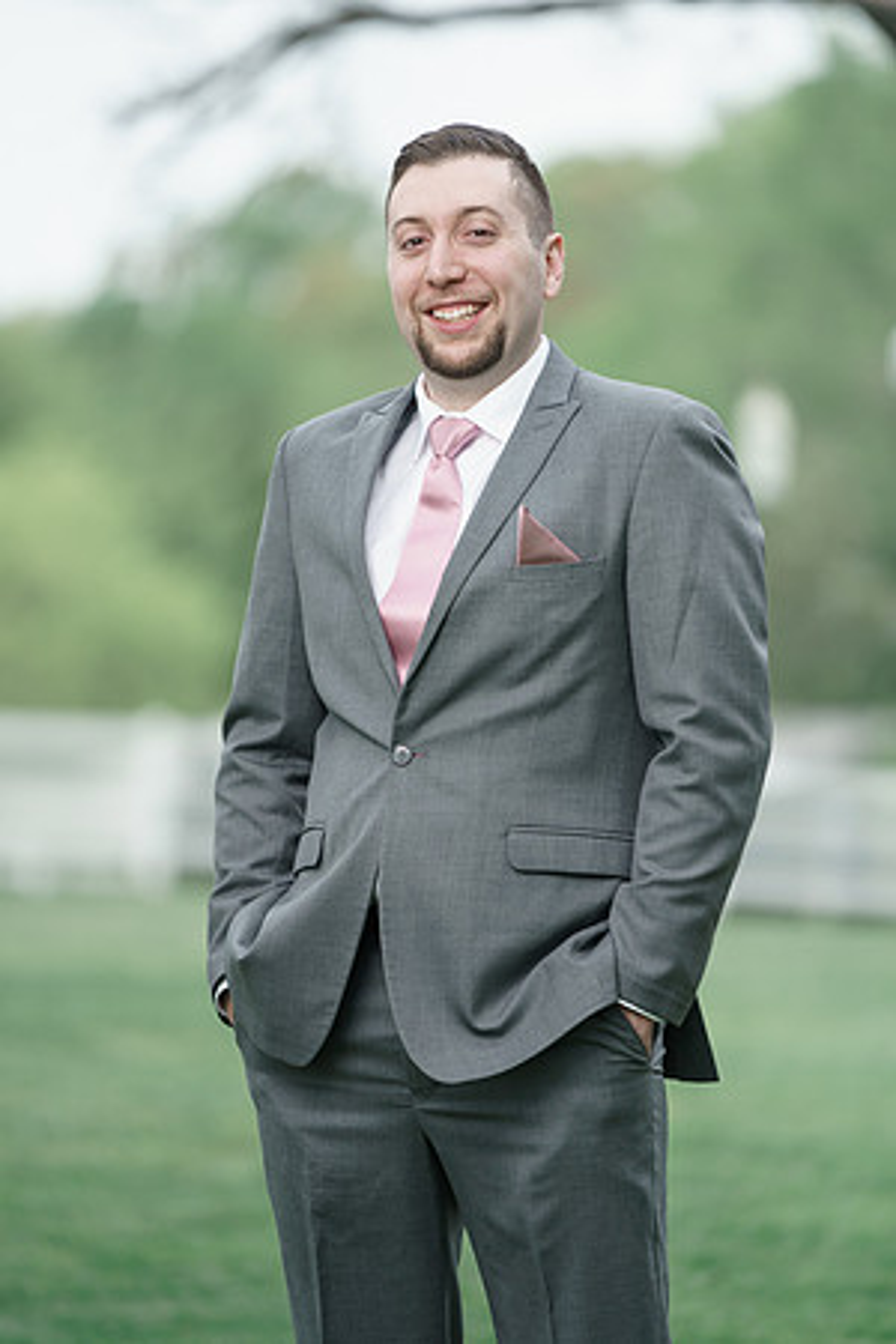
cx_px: 448
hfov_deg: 6.9
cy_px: 672
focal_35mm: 200
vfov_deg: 10.3
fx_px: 7466
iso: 100
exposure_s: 1/250
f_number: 2.8
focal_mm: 200
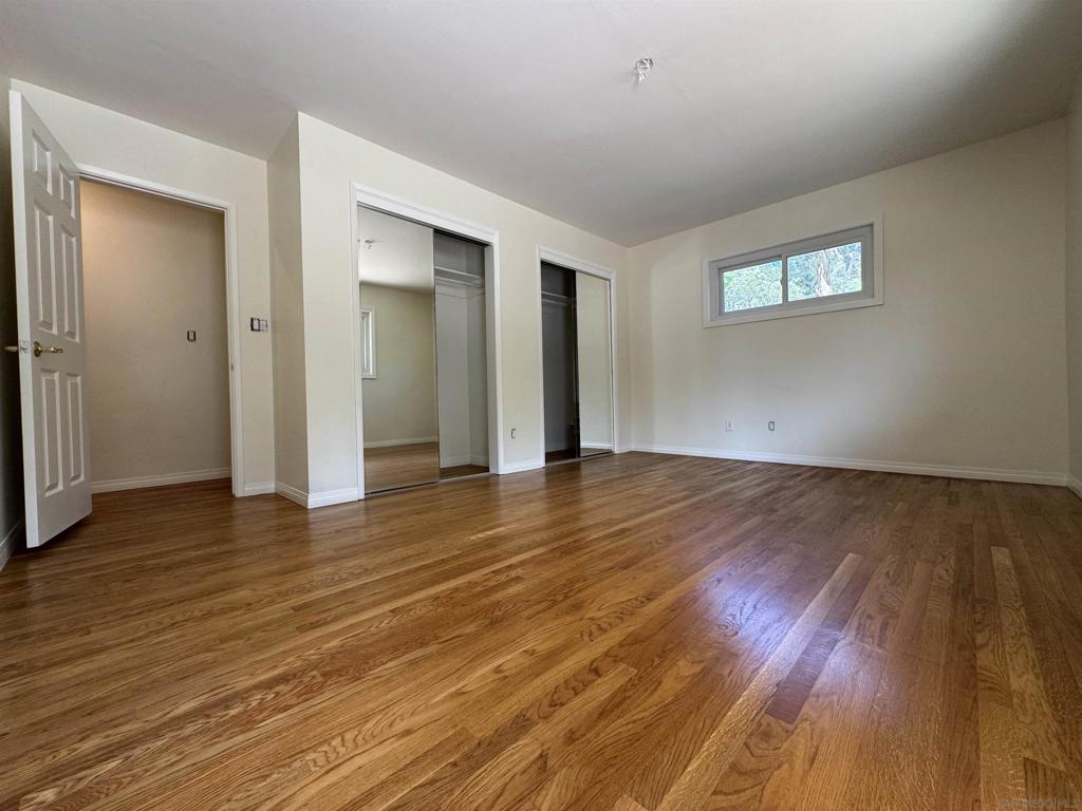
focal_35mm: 14
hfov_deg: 102.1
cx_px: 541
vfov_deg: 85.7
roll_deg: +1.2
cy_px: 406
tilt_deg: -0.5
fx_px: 438
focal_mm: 2.22
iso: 125
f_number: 2.2
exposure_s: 1/93
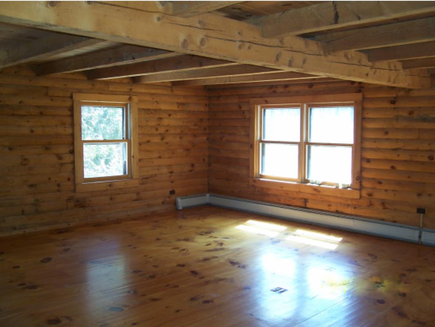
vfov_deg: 41.8
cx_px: 218
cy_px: 164
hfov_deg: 53.9
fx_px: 427
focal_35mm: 34
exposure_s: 1/60
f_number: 2.7
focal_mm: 5.6
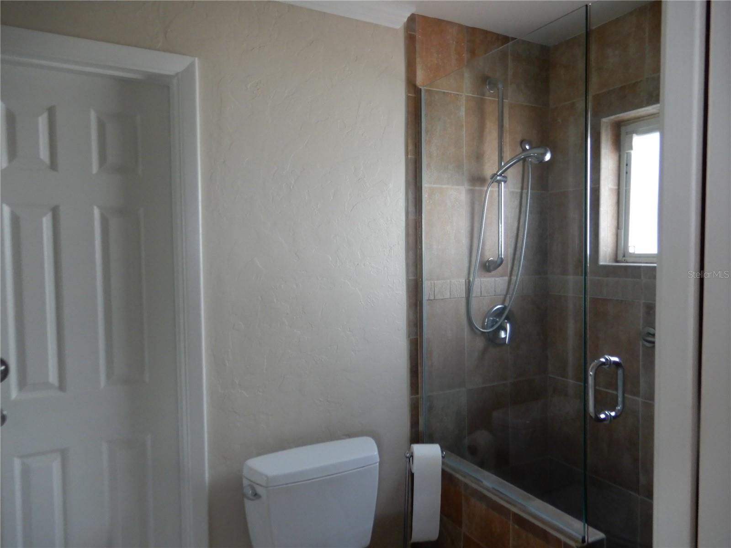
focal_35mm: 24
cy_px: 274
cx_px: 366
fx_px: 507
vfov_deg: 56.8
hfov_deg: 71.6
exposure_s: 1/30
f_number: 3.4
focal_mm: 4.3
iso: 220
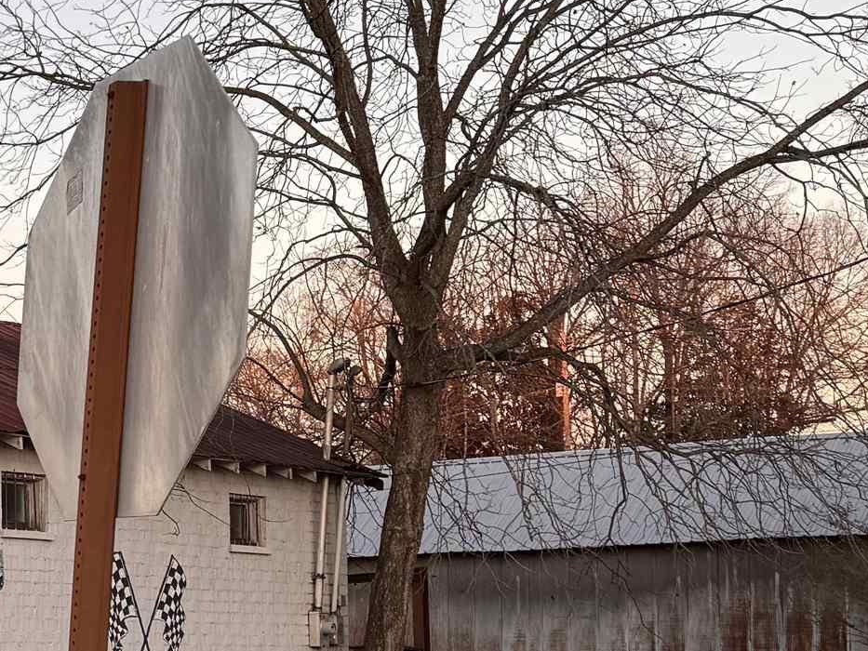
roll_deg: -0.5
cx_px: -461
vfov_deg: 18.5
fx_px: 1981
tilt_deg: +3.8
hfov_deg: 20.8
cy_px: 509
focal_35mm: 79
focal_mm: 6.86
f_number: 1.78
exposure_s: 1/362
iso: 80
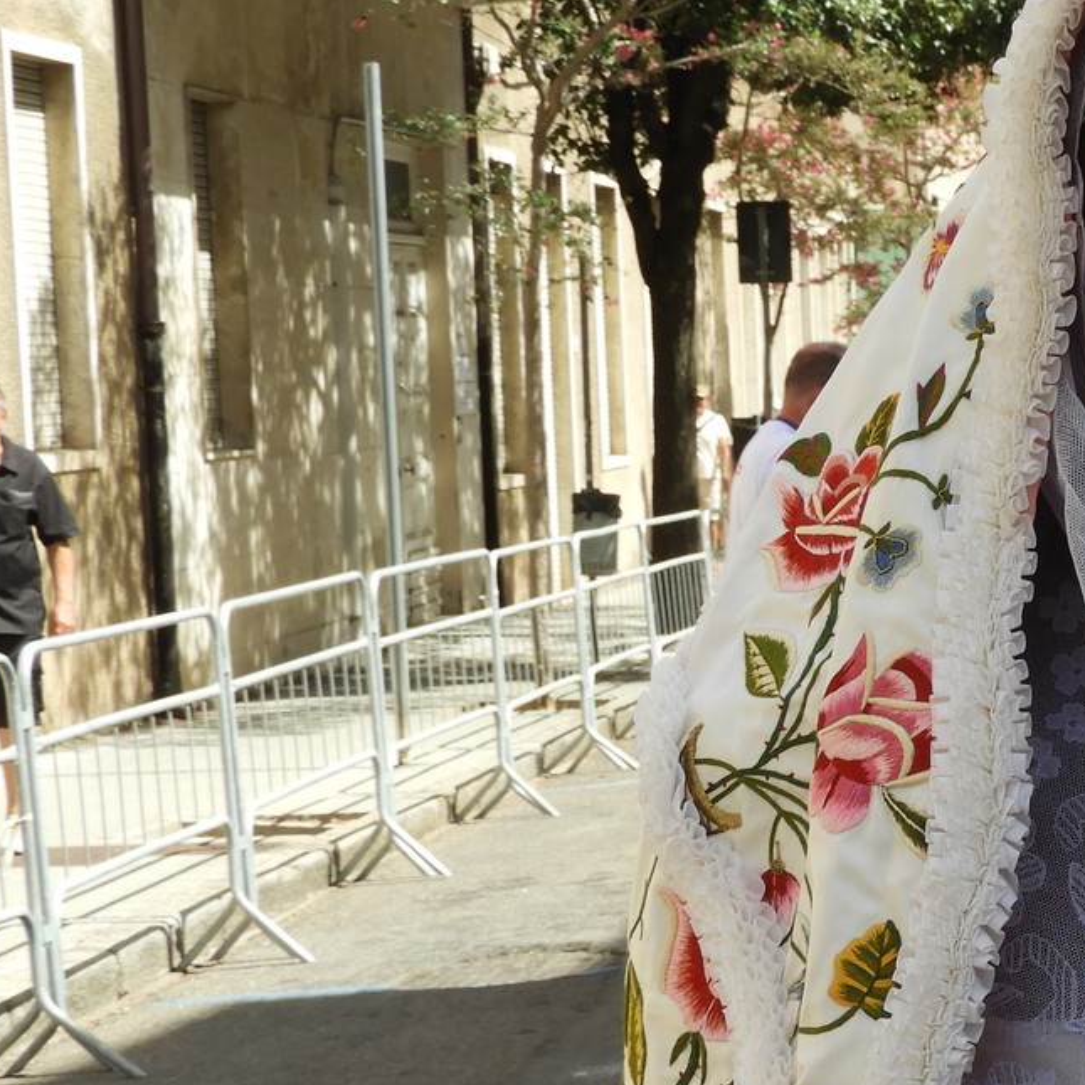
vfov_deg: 15.7
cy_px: 730
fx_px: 3936
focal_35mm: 111
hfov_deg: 15.1
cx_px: 1331
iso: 100
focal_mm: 8.1
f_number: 4
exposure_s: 1/400
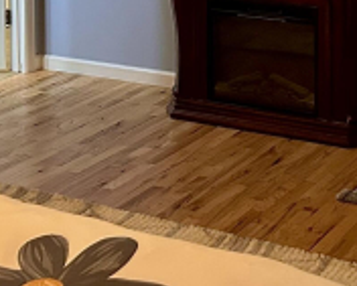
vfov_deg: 15.1
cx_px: 285
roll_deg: +0.6
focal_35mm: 96
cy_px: -112
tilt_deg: -6.2
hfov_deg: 19.7
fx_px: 1015
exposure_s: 1/40
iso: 500
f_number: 1.5
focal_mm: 5.7
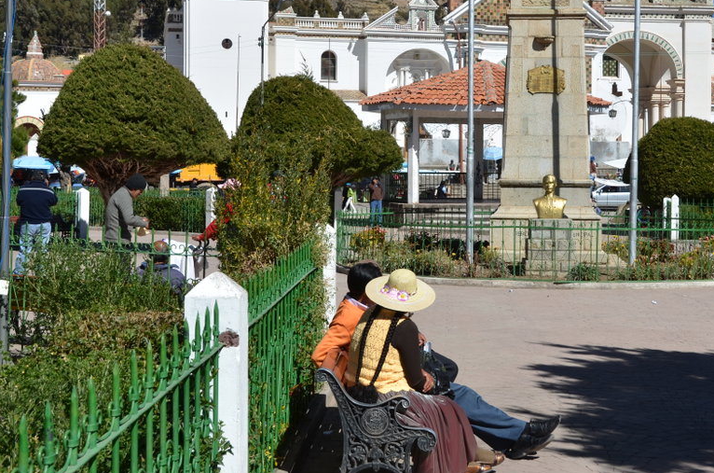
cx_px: 435
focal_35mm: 59
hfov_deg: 34.0
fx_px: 1163
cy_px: 148
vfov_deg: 22.8
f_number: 8
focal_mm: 25
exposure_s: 1/500
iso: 100
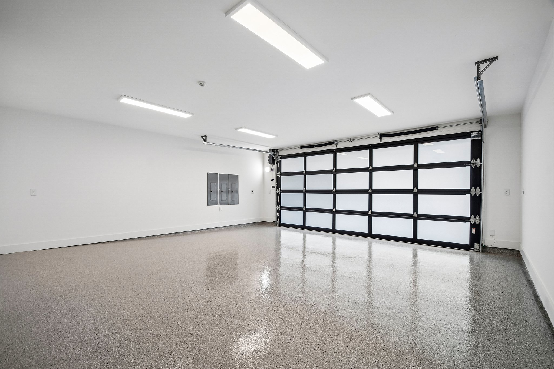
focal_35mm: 15
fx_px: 231
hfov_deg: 100.4
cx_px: 277
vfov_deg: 77.3
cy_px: 184
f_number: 8
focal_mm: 10
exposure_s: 1/40
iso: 400
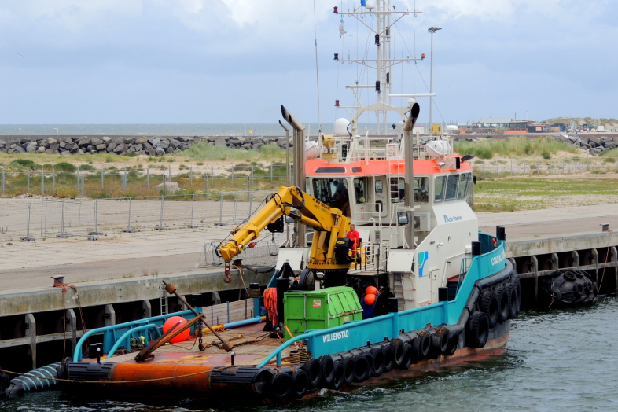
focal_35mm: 164
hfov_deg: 12.5
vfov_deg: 8.4
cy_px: 194
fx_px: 2815
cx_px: 311
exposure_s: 1/640
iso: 100
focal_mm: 27.6
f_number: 4.4
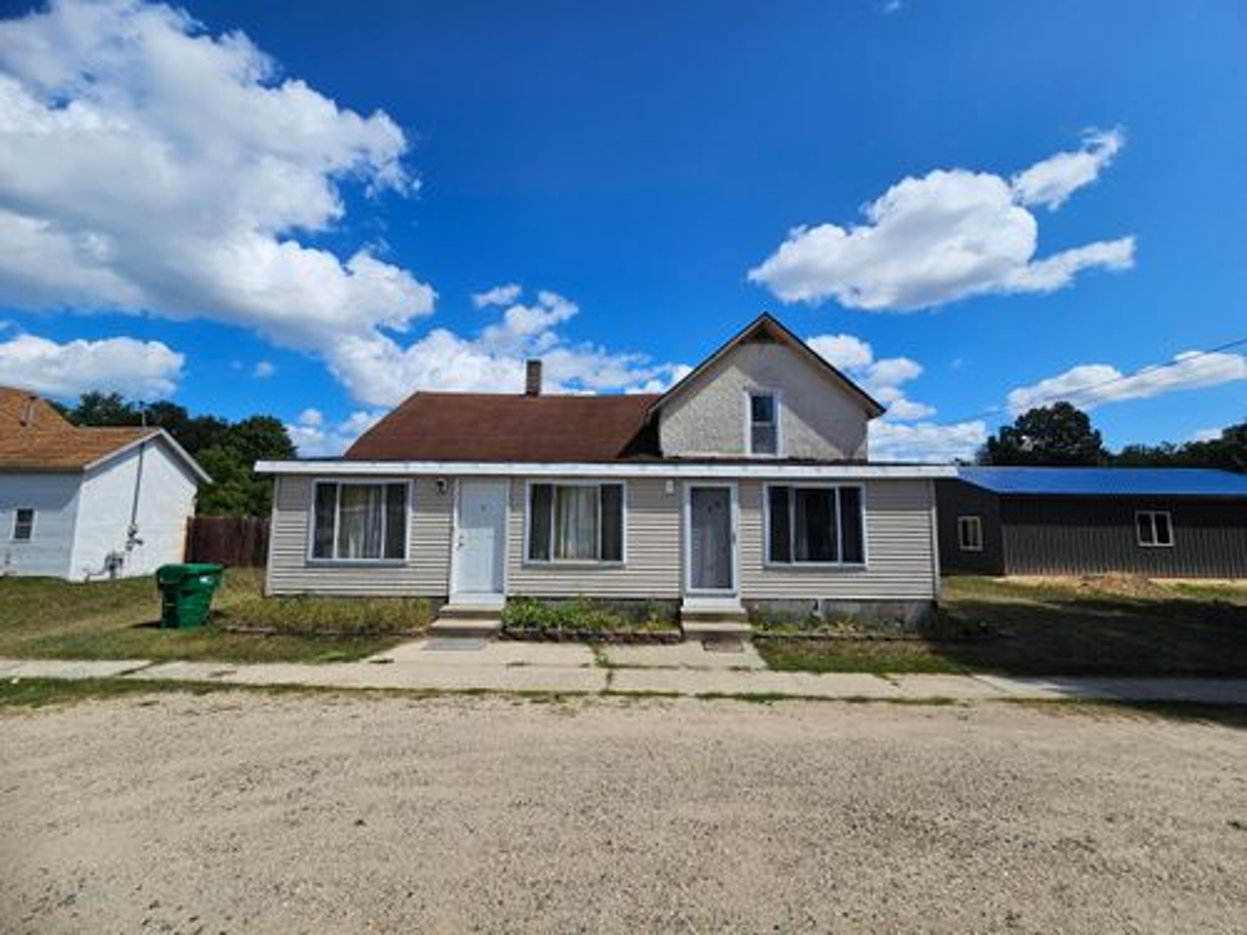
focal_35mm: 13
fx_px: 468
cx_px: 624
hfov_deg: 106.2
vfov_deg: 89.9
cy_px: 468
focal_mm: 2.2
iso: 50
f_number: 2.2
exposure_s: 1/4176
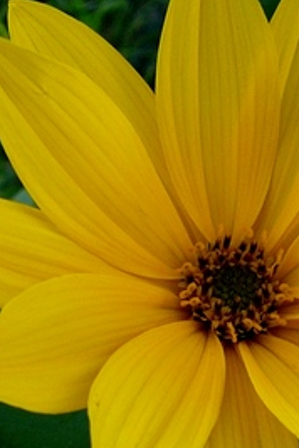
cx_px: 228
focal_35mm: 60
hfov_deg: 22.4
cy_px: 284
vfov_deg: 33.2
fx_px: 747
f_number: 2.8
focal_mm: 5.2
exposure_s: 1/160
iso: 80
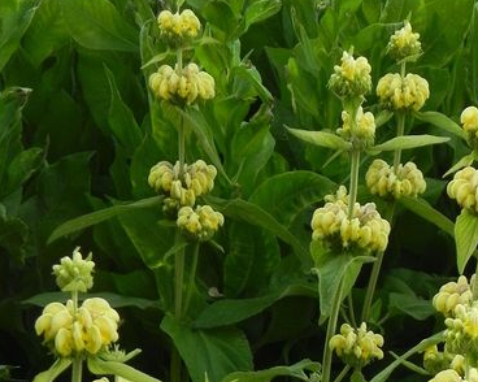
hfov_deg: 13.7
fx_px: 1980
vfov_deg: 10.9
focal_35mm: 140
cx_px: 357
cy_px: 422
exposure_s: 1/200
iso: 160
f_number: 4
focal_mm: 11.8
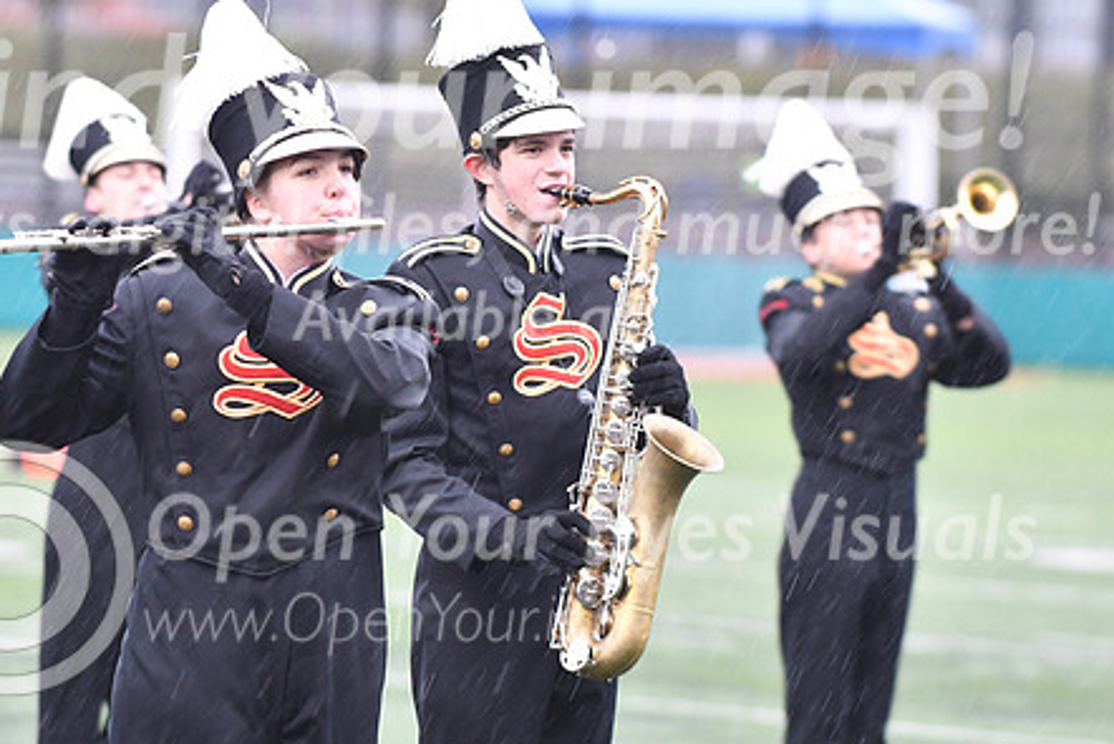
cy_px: 359
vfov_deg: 3.5
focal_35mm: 394
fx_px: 12195
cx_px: 466
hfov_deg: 5.2
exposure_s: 1/160
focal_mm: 200
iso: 640
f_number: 4
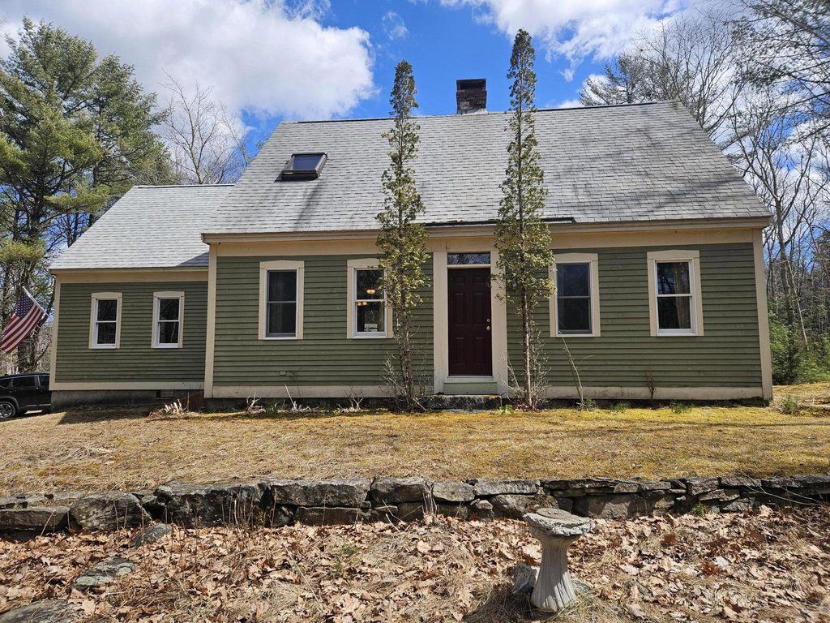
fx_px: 551
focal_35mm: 23
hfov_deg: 73.9
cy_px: 312
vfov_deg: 58.9
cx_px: 415
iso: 25
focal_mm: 5.4
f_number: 1.8
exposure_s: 1/1672
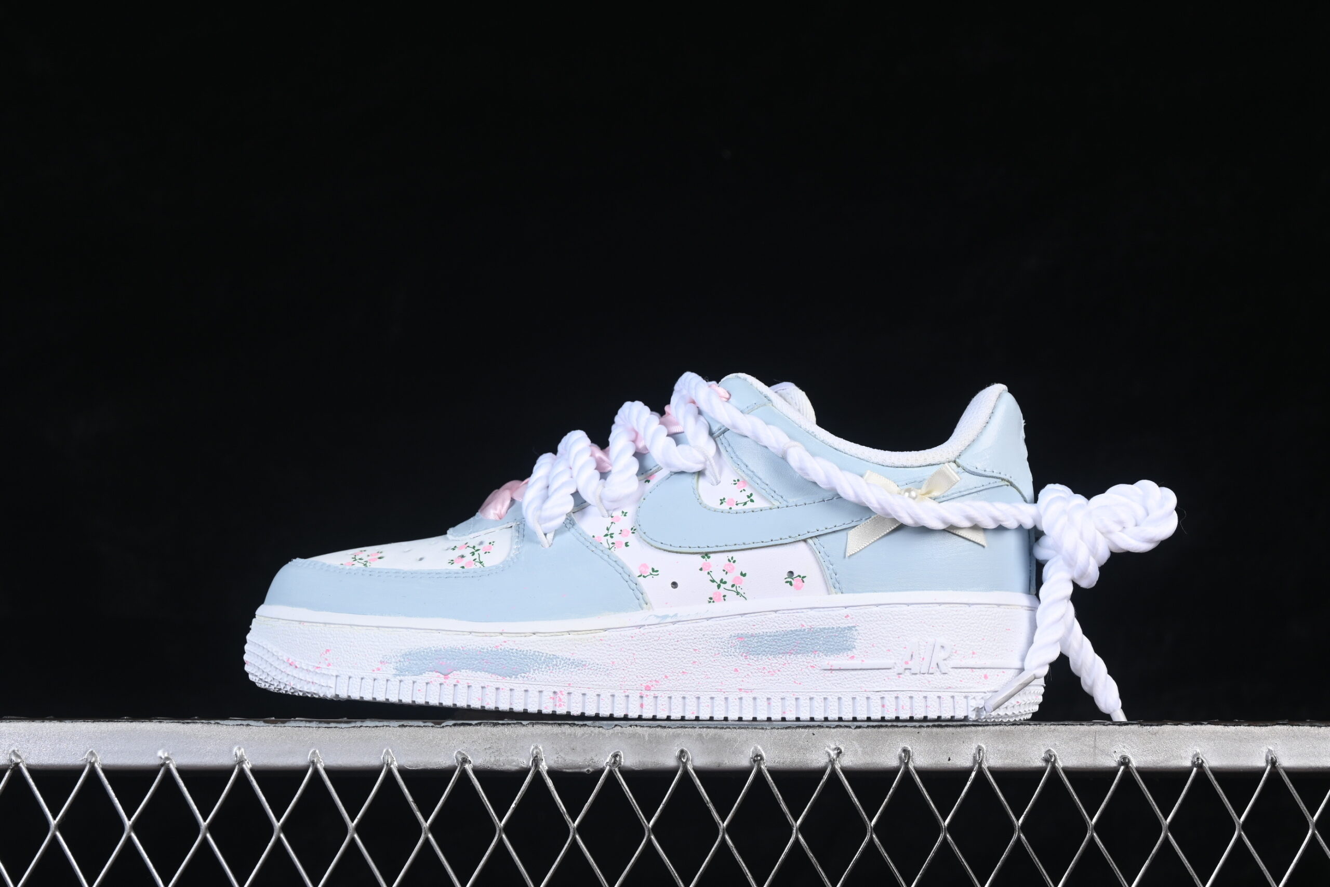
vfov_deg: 18.2
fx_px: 2771
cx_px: 665
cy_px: 444
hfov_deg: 27.0
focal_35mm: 75
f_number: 8
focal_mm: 50
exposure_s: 1/80
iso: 160
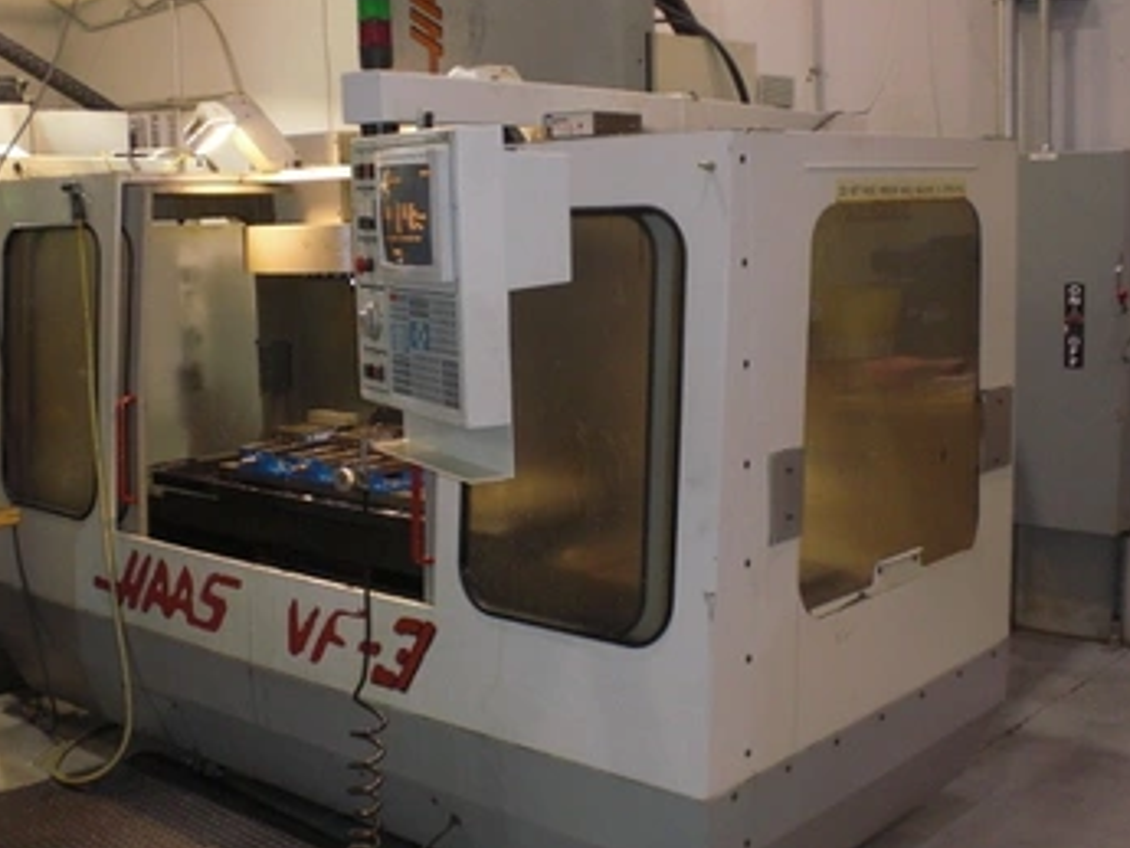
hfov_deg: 42.8
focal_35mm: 44
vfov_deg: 32.9
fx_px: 1437
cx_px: 481
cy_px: 419
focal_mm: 6.3
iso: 200
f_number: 3.1
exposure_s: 1/30
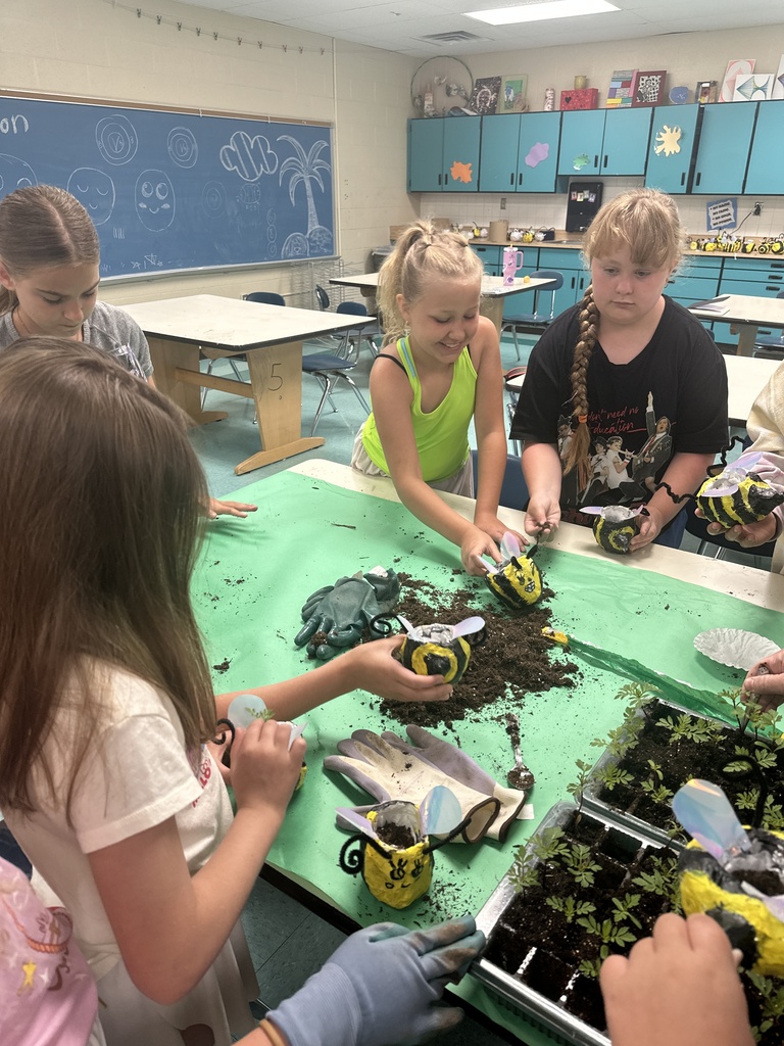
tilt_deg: -23.8
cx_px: 392
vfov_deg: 71.6
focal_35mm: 24
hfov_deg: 56.8
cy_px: 523
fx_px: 725
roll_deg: -1.0
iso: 125
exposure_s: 1/60
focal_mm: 6.86
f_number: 1.78
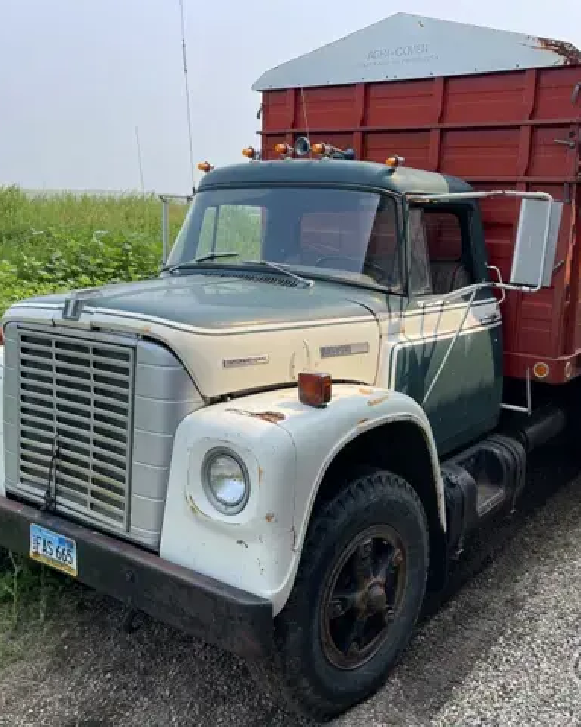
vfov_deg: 52.9
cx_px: 351
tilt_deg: -10.8
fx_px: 731
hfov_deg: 43.1
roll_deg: -2.8
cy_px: 364
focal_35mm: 34
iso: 32
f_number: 1.6
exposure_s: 1/1618
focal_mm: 5.1
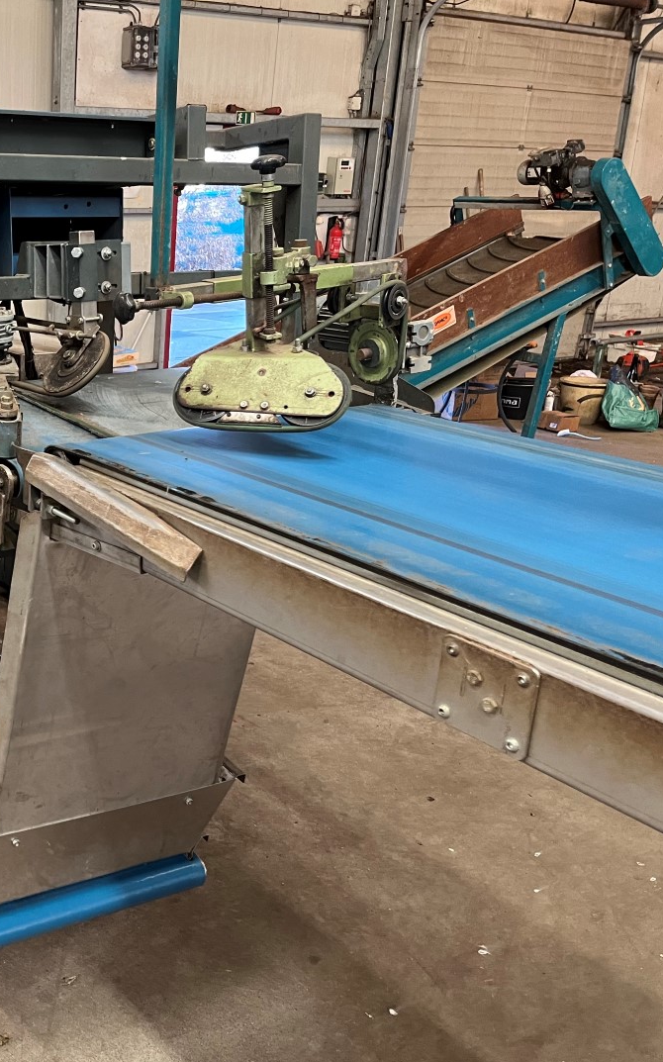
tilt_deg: -18.3
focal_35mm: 37
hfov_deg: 32.0
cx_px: 19
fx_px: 1070
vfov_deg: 52.8
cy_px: 533
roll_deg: +0.6
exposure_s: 1/50
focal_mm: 5.1
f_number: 1.6
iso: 250
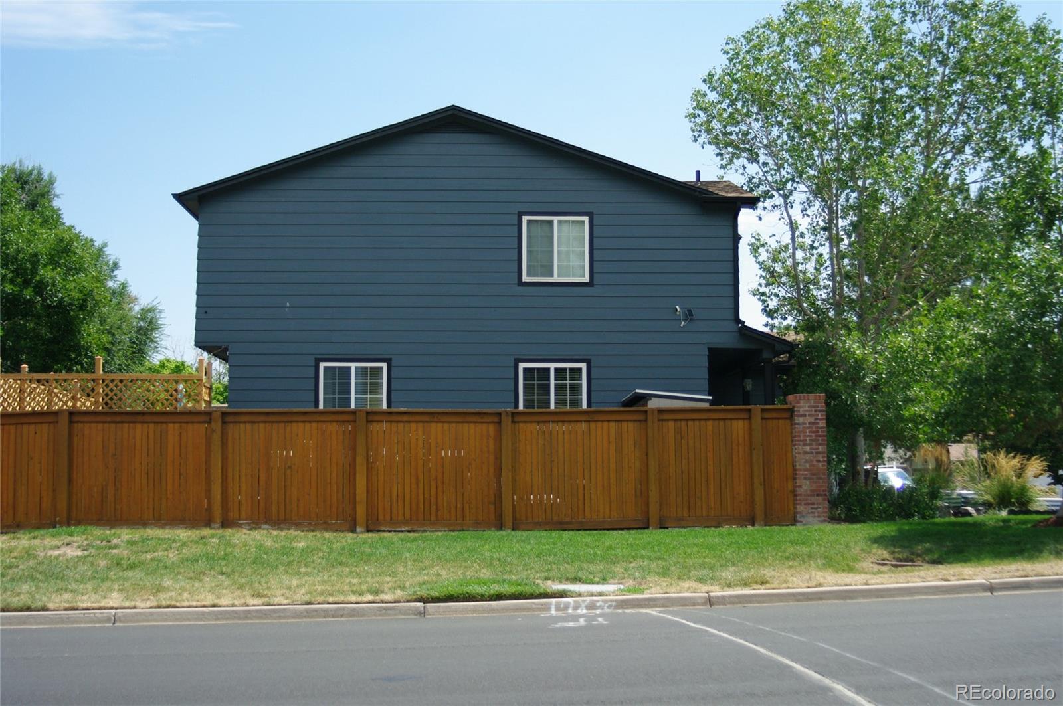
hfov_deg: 46.4
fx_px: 1239
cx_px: 532
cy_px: 353
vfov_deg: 31.8
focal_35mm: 42
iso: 400
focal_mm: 28
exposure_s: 1/3000
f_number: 3.5
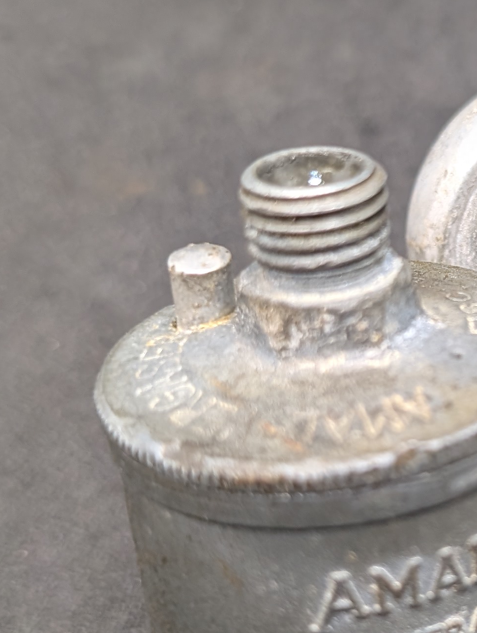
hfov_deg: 18.7
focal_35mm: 76
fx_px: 1393
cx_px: 514
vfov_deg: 25.6
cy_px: 348
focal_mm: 6.9
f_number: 1.68
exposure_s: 1/55.4
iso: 131
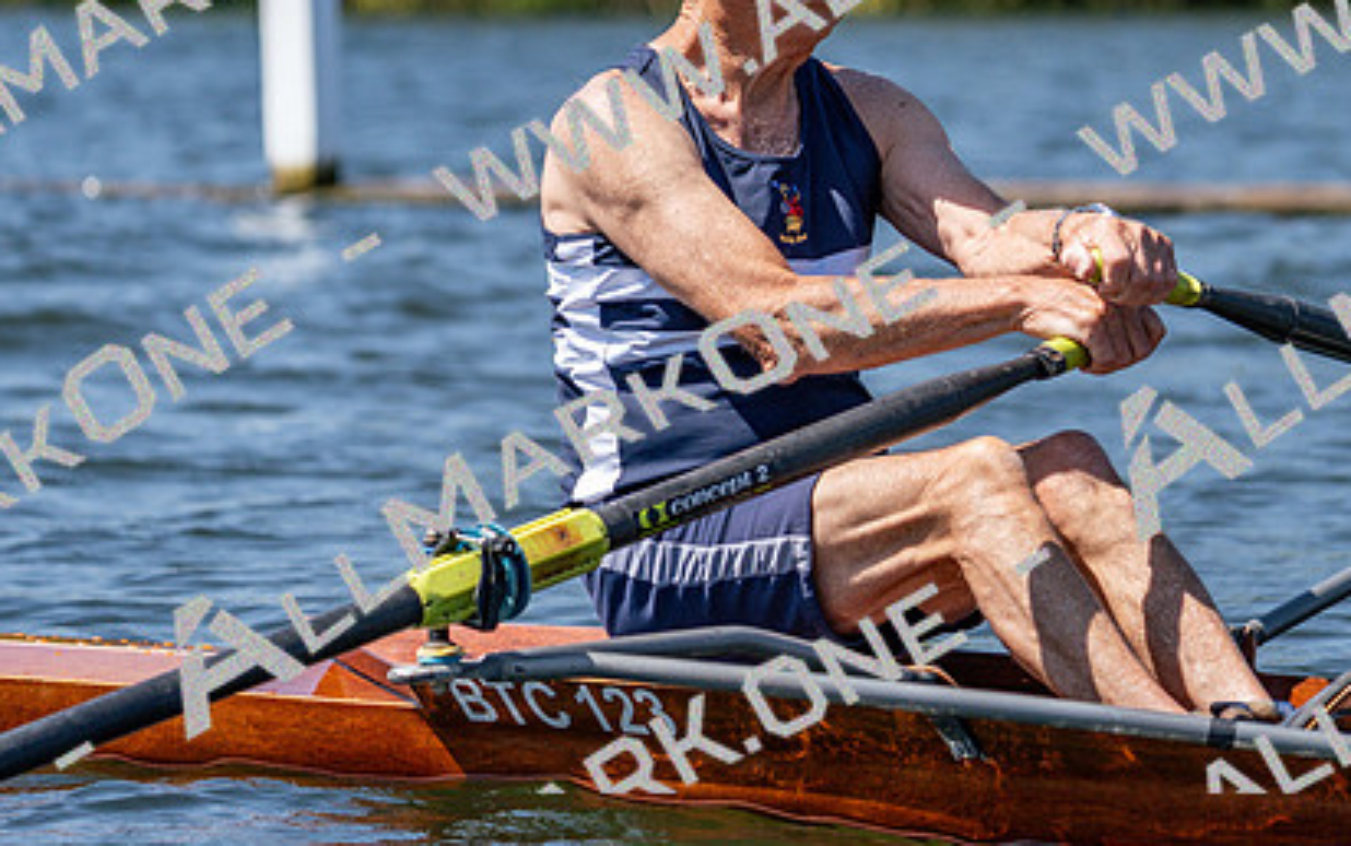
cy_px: 231
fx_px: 10573
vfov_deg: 4.6
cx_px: 839
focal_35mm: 287
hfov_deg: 7.3
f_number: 5.6
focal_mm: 200
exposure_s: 1/2000
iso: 320
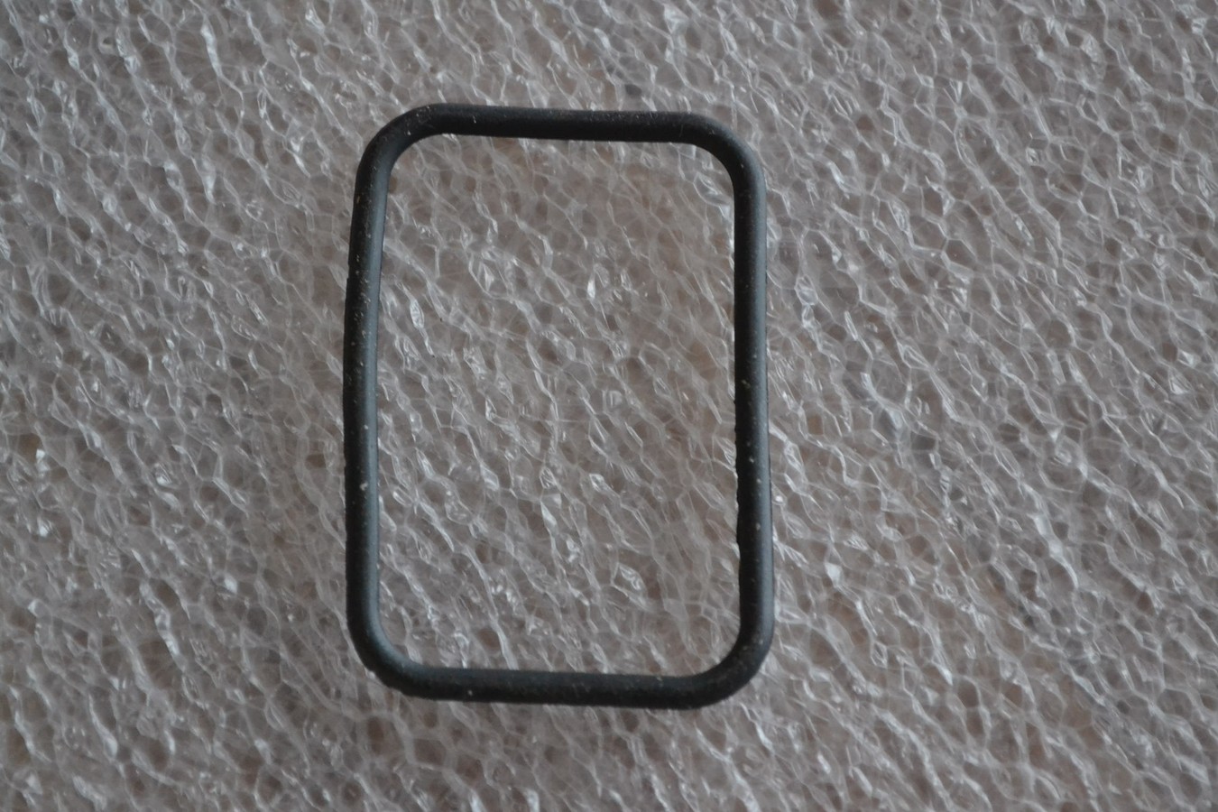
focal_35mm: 78
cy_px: 406
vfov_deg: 17.5
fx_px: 2639
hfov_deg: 26.0
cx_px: 609
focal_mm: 52
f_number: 5.6
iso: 3200
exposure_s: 1/20
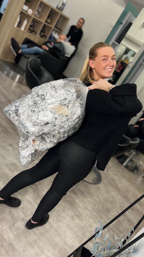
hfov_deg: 37.7
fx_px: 211
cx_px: 75
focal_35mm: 31
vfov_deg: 62.6
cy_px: 123
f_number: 1.5
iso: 125
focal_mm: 5.7
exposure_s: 1/100
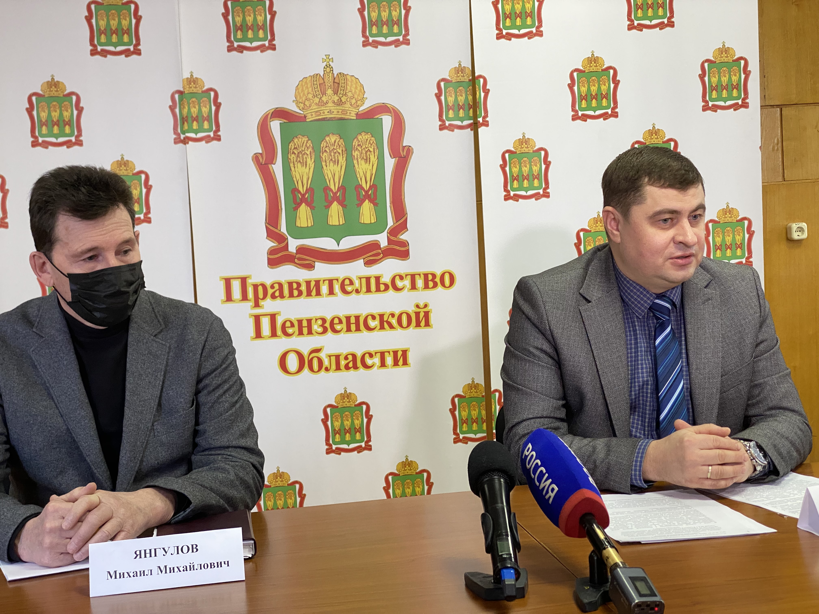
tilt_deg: -4.6
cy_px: 307
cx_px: 410
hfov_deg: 36.8
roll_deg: +3.1
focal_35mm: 52
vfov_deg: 28.0
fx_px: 1230
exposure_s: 1/50
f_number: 2
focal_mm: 6
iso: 125
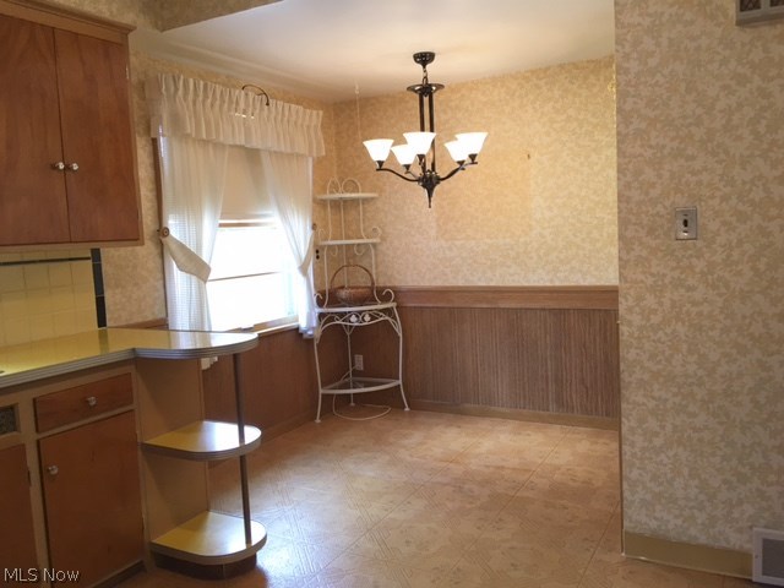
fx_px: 657
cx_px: 392
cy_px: 294
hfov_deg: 61.7
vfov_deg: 48.2
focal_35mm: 29
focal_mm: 4.15
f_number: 2.2
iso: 25
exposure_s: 1/15
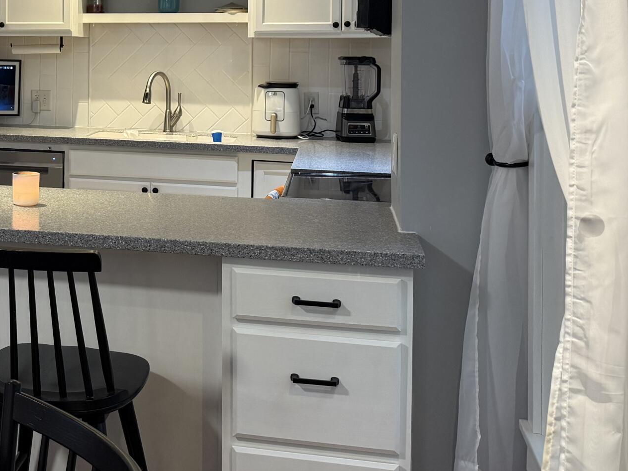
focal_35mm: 57
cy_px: 65
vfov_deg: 25.0
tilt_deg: -2.1
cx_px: 13
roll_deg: -0.8
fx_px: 1034
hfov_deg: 31.5
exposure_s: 1/60
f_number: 1.78
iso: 160
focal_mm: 6.76
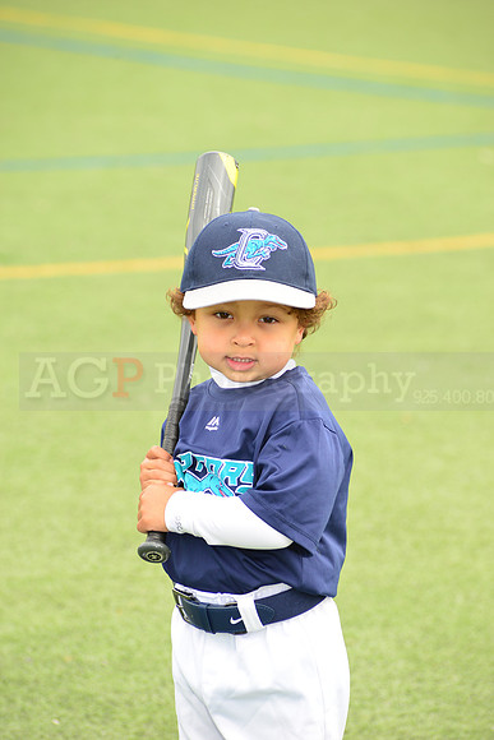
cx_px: 247
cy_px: 370
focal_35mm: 200
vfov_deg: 10.3
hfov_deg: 6.9
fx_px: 4114
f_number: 8
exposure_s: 1/200
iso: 250
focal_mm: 200
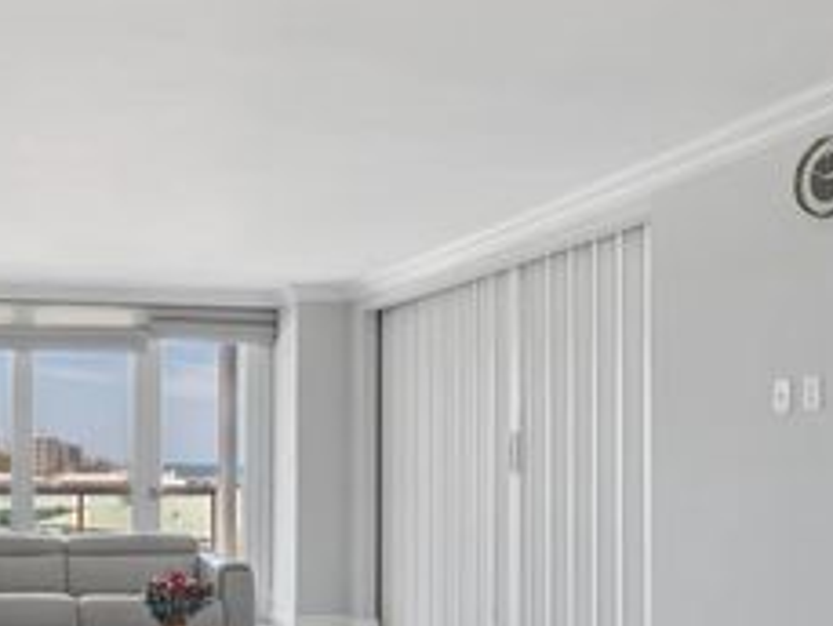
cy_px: 444
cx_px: 127
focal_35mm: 43
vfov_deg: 33.2
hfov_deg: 41.3
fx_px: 1035
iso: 250
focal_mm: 16
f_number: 8
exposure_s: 1/80
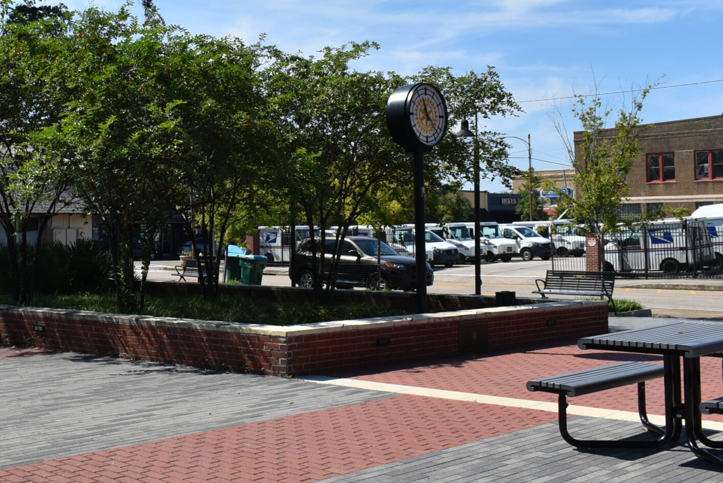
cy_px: 177
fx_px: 985
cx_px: 172
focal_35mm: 49
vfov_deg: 27.5
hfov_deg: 39.1
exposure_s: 1/400
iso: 200
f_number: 10
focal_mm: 18
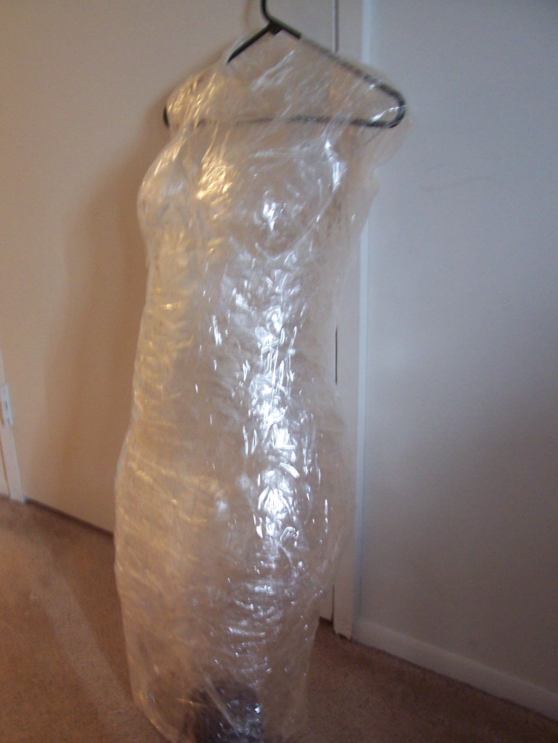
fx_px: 860
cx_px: 243
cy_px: 434
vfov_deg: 46.6
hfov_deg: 35.9
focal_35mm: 40
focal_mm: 5.6
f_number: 2.7
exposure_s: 1/8
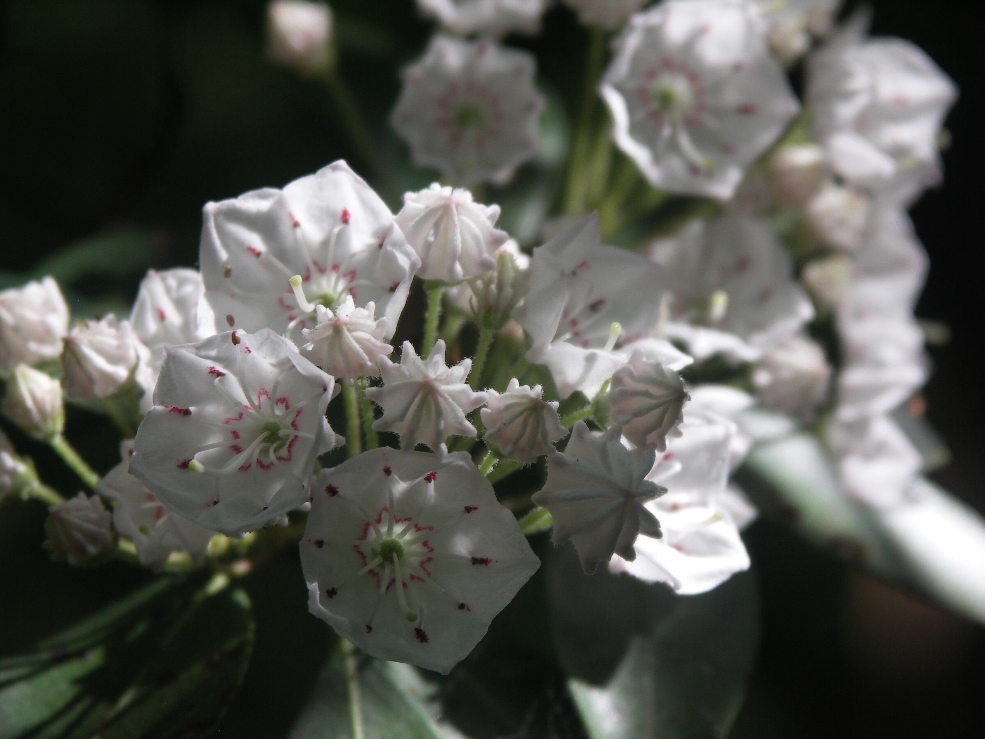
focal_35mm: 181
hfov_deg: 10.9
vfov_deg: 8.2
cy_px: 370
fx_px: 5150
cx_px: 492
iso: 80
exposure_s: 1/250
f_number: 3.5
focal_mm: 46.6
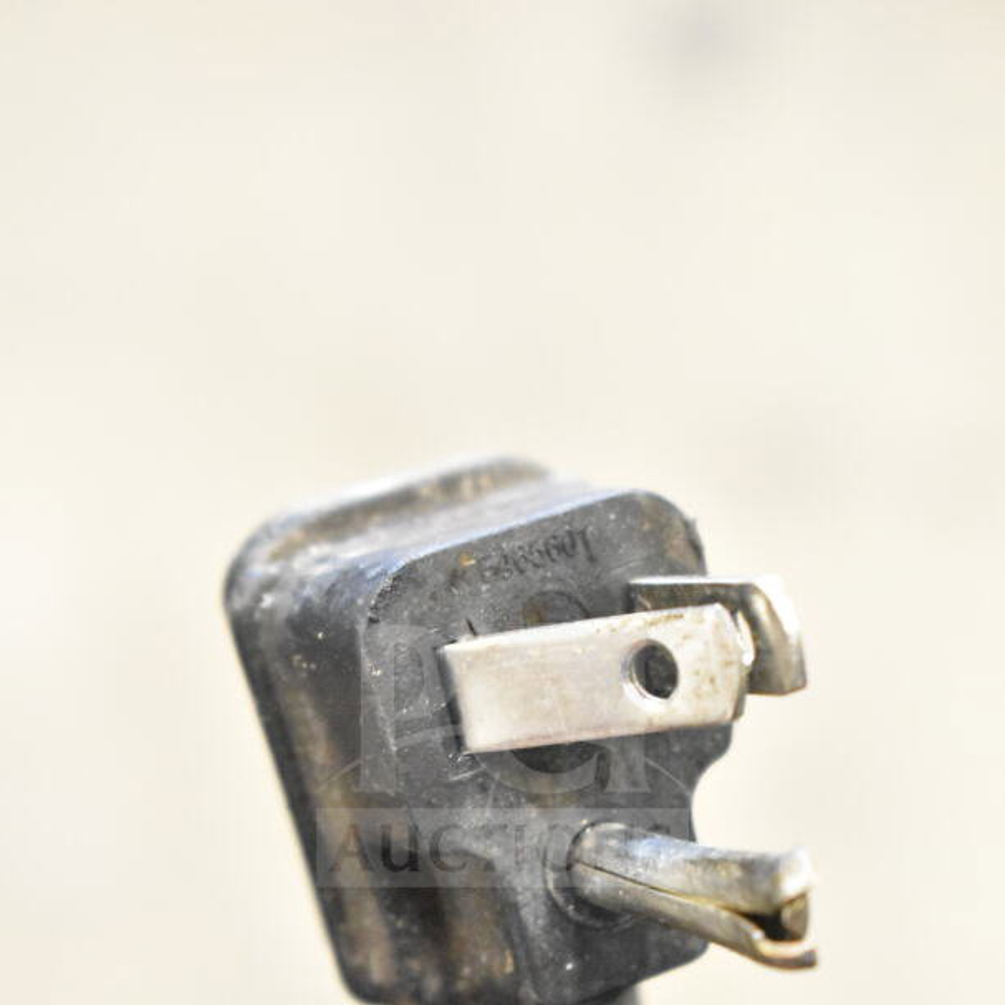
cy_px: 755
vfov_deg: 16.4
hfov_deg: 16.5
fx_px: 3470
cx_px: 502
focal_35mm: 106
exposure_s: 1/100
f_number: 5.6
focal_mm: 55
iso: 16000
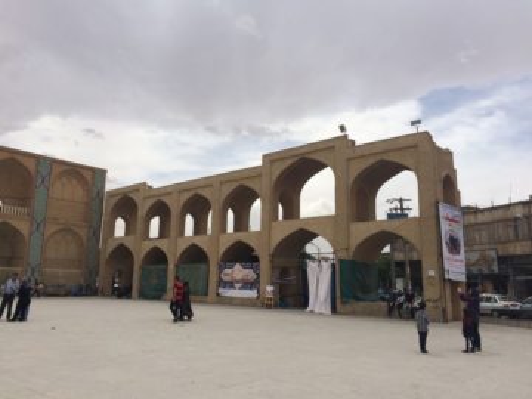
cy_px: 200
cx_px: 266
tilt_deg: +9.9
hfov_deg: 61.7
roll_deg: -2.5
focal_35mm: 29
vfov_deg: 48.2
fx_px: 446
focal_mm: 4.15
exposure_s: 1/3731
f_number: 2.2
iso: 32
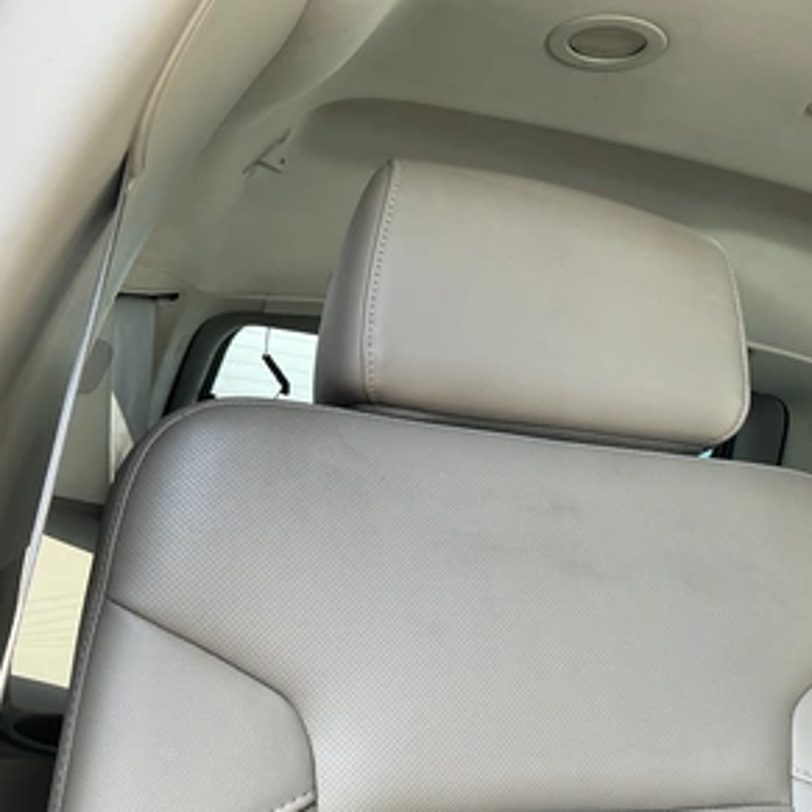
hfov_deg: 47.7
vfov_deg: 48.4
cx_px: 539
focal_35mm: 34
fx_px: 902
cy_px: 396
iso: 40
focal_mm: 3
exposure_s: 1/122
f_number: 1.8
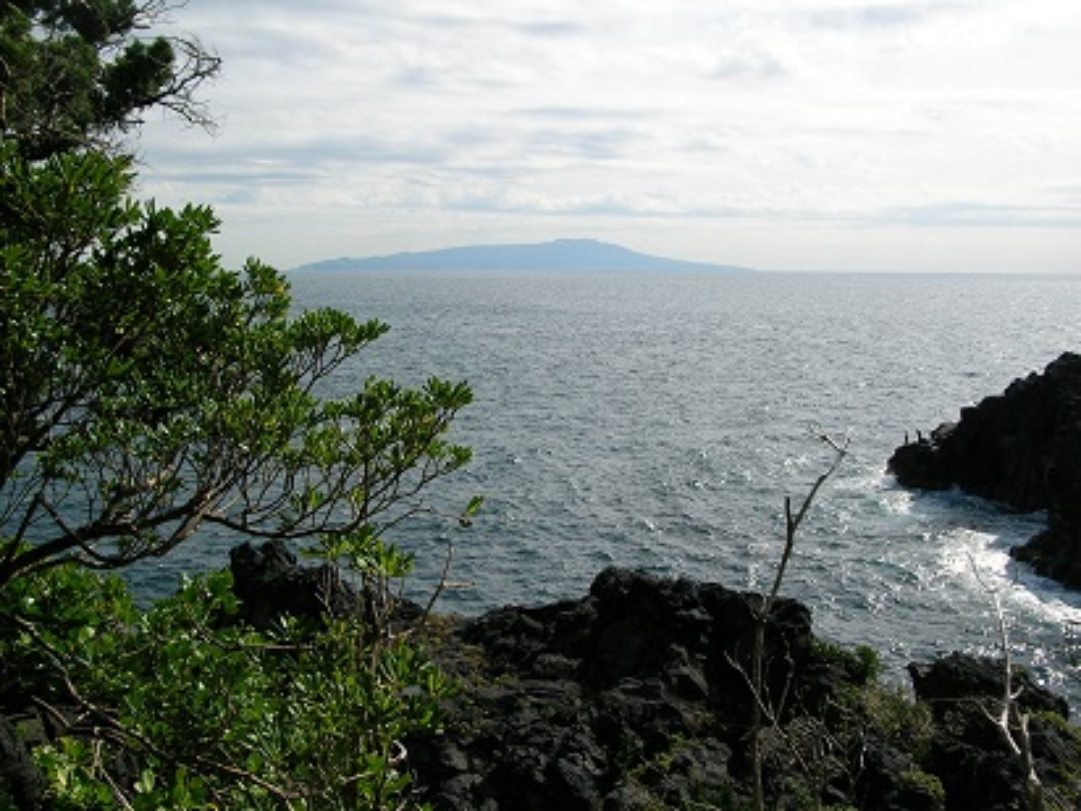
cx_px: 540
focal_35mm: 42
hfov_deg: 44.8
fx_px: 1312
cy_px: 406
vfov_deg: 34.3
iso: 50
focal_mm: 6.9
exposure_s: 1/891
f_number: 3.9
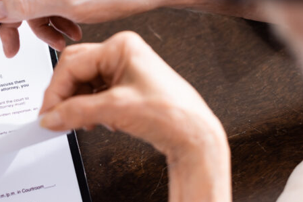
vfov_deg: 12.0
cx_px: 24
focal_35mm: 114
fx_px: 960
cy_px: 64
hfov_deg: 17.6
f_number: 2.8
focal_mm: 50
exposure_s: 1/200
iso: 100
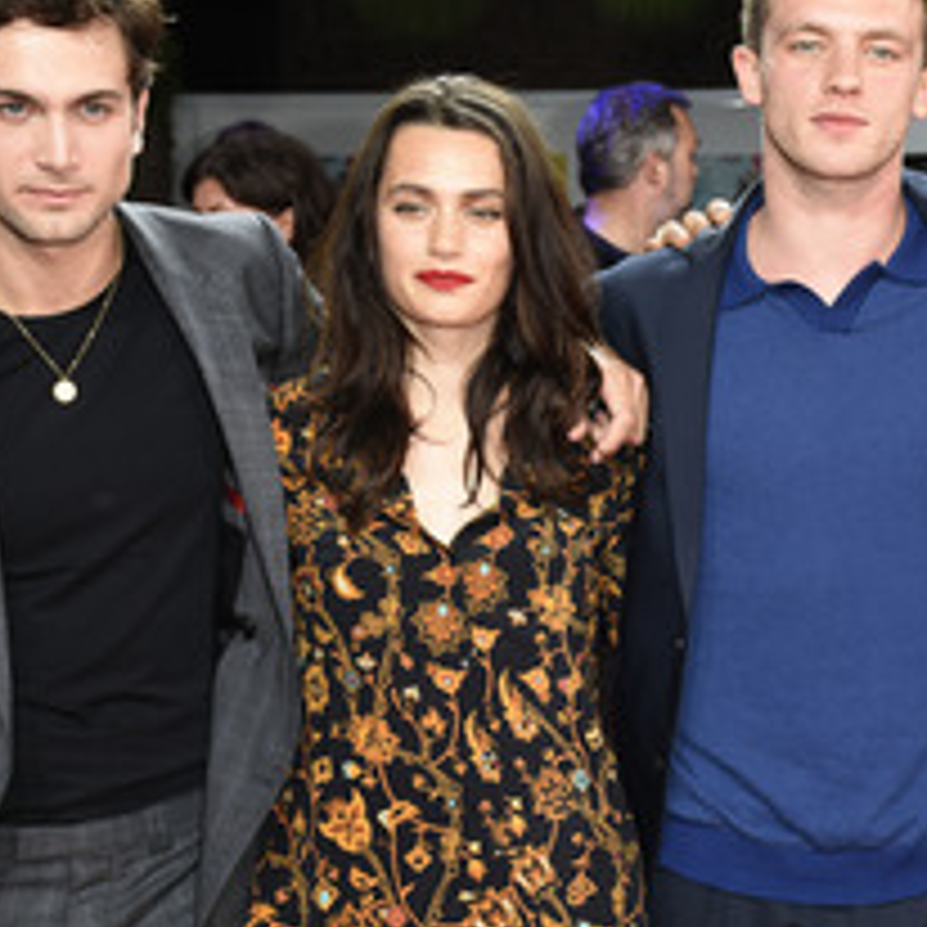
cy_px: 513
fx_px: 3545
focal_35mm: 117
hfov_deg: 14.9
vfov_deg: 14.9
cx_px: 668
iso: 500
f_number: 6.3
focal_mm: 42
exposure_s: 1/160
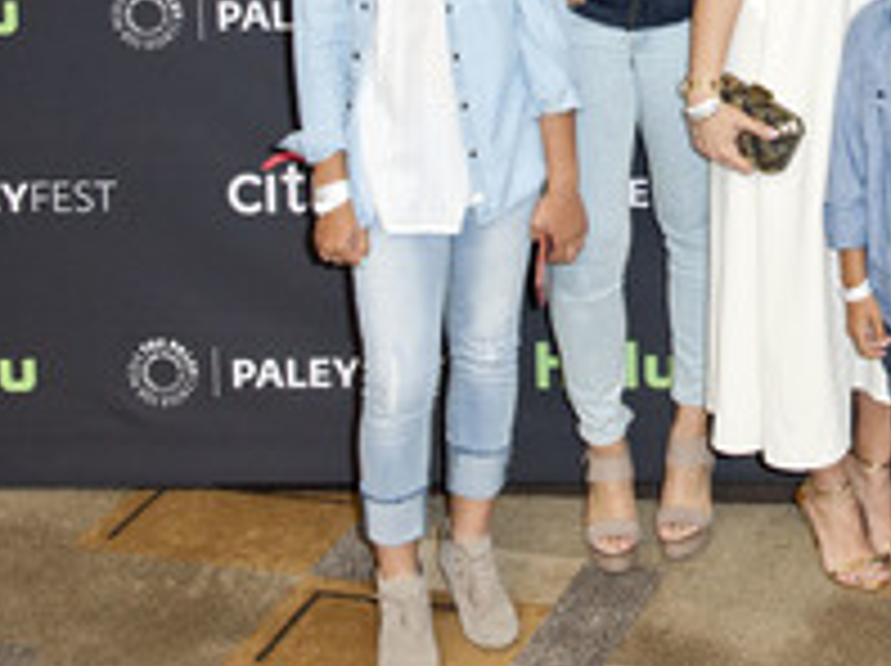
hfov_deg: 26.3
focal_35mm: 70
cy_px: 76
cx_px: 900
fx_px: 1800
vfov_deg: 20.6
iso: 640
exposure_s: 1/320
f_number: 5.6
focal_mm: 32
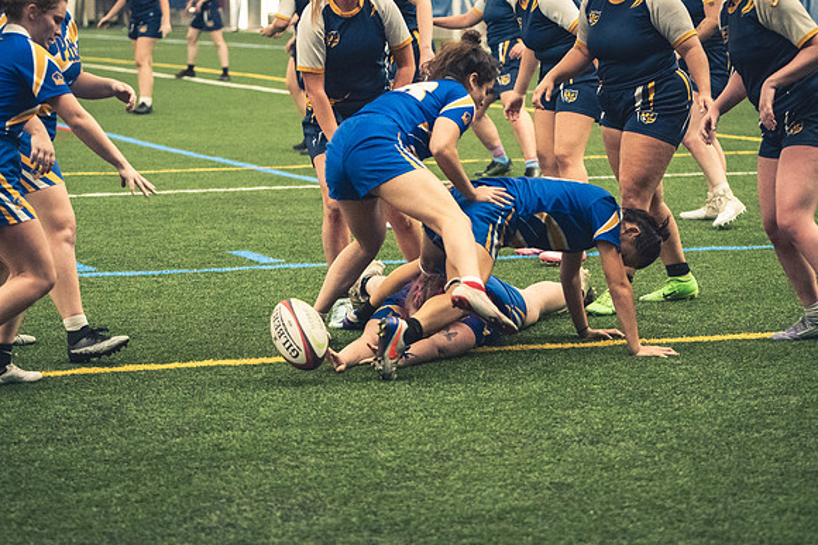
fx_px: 2929
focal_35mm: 129
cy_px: 272
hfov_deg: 15.9
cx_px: 409
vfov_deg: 10.6
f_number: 2.8
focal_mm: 86
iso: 12800
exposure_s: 1/500
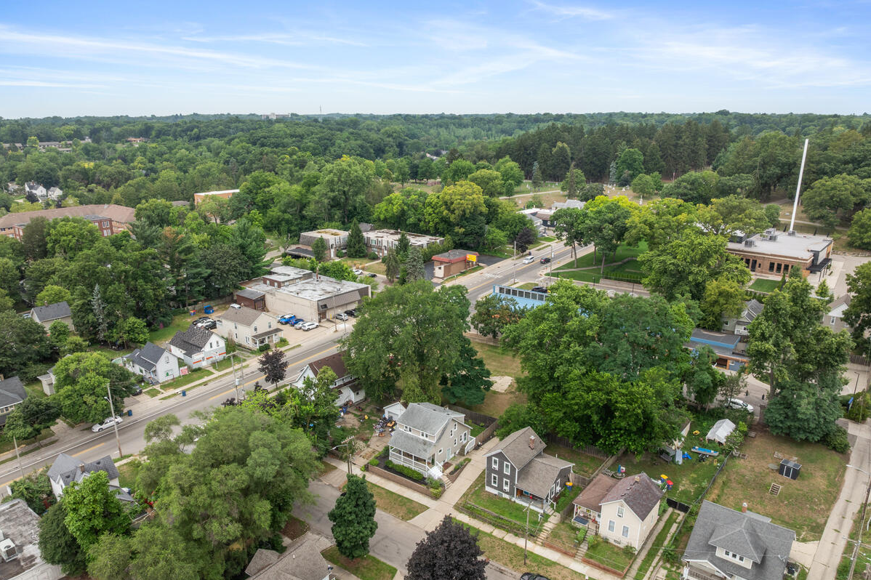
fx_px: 605
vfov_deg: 51.2
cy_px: 321
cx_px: 436
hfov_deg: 71.5
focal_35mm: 25
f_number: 8
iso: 100
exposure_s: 1/100
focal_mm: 12.29
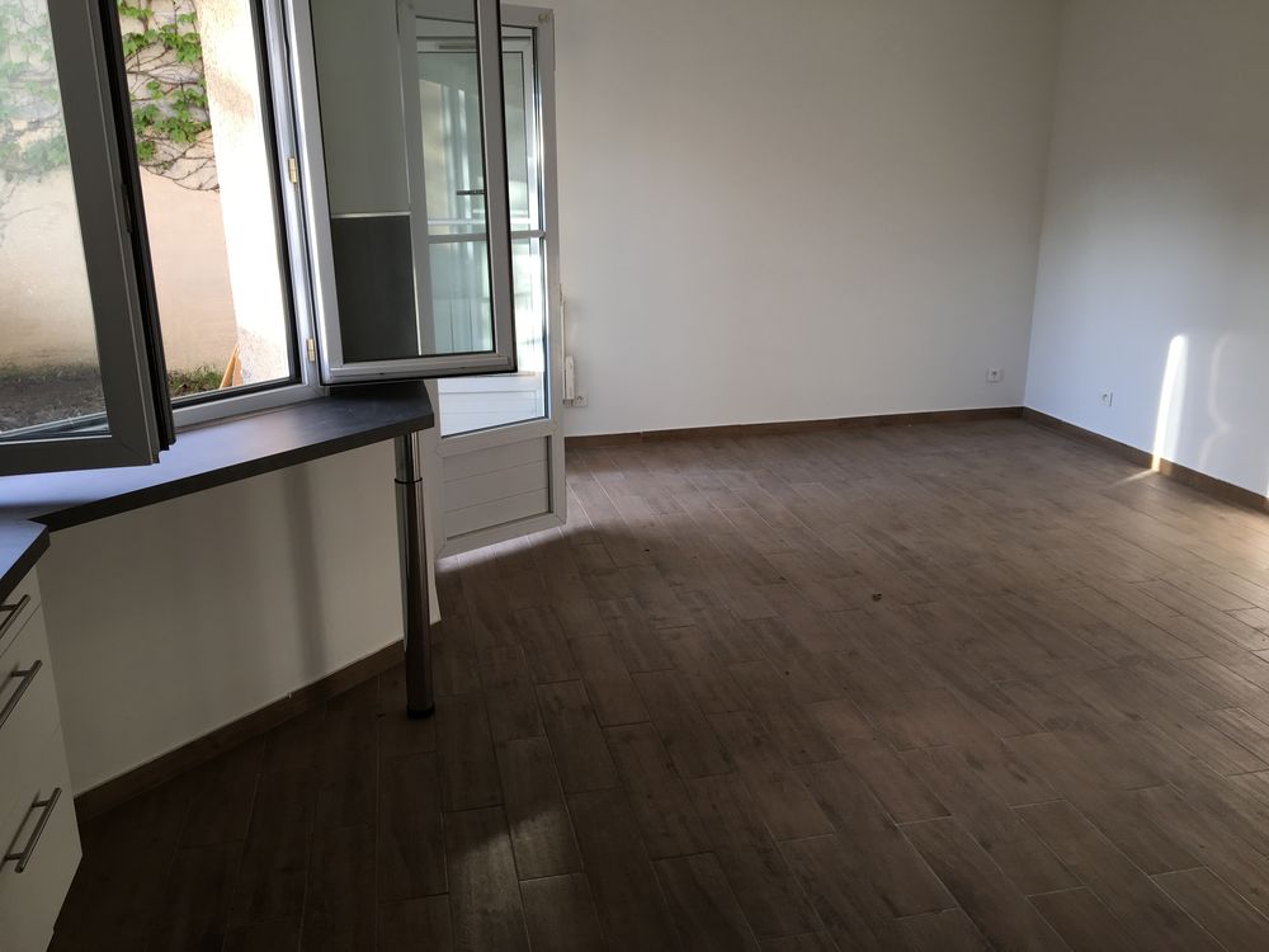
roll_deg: +1.3
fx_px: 1063
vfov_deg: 48.2
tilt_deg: -16.2
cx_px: 634
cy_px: 476
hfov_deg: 61.7
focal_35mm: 29
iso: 25
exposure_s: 1/100
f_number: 2.2
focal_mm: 4.15
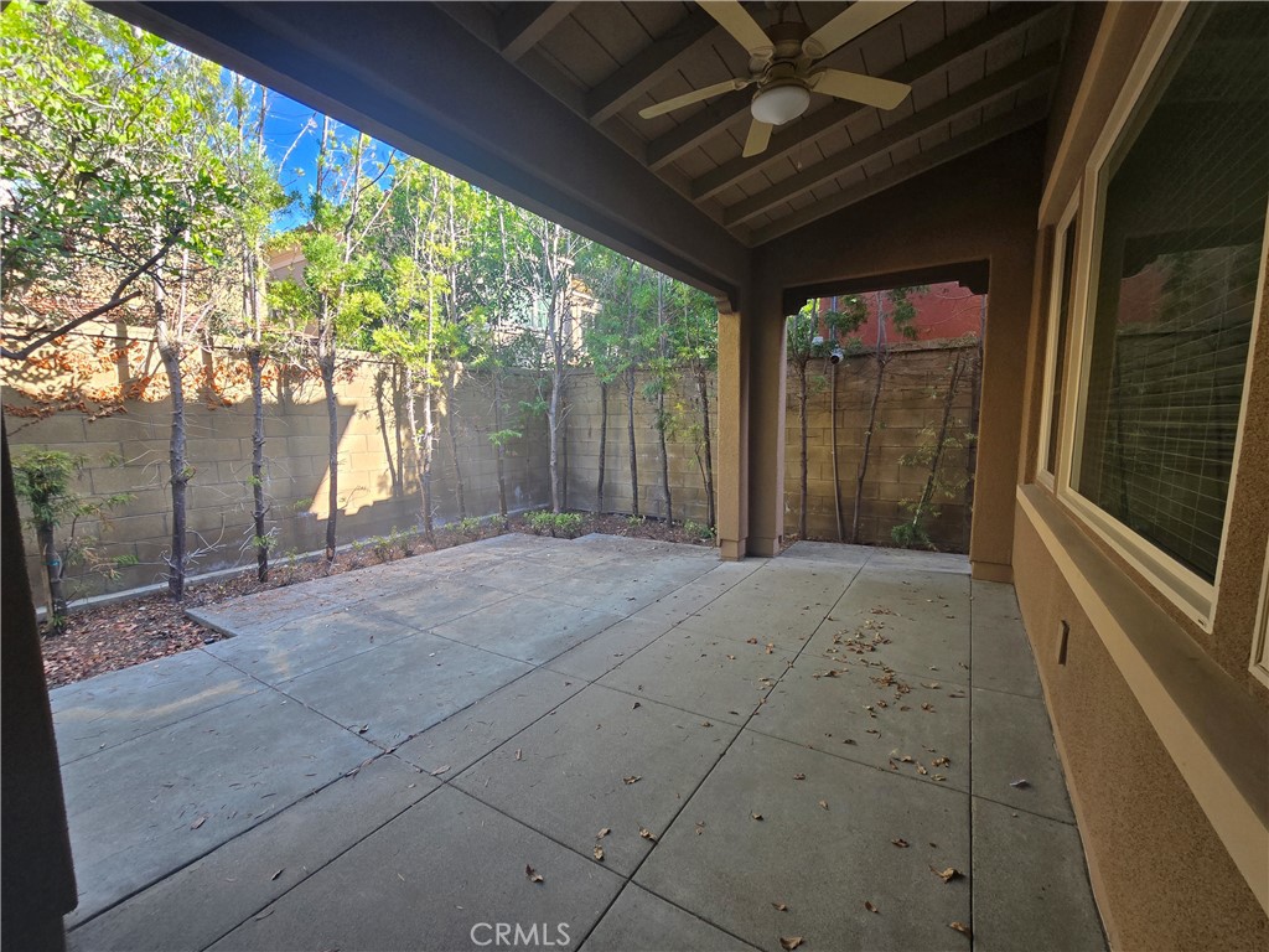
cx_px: 634
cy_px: 476
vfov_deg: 89.9
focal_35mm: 13
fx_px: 477
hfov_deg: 106.2
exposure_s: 1/120
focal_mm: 2.2
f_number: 2.2
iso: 64
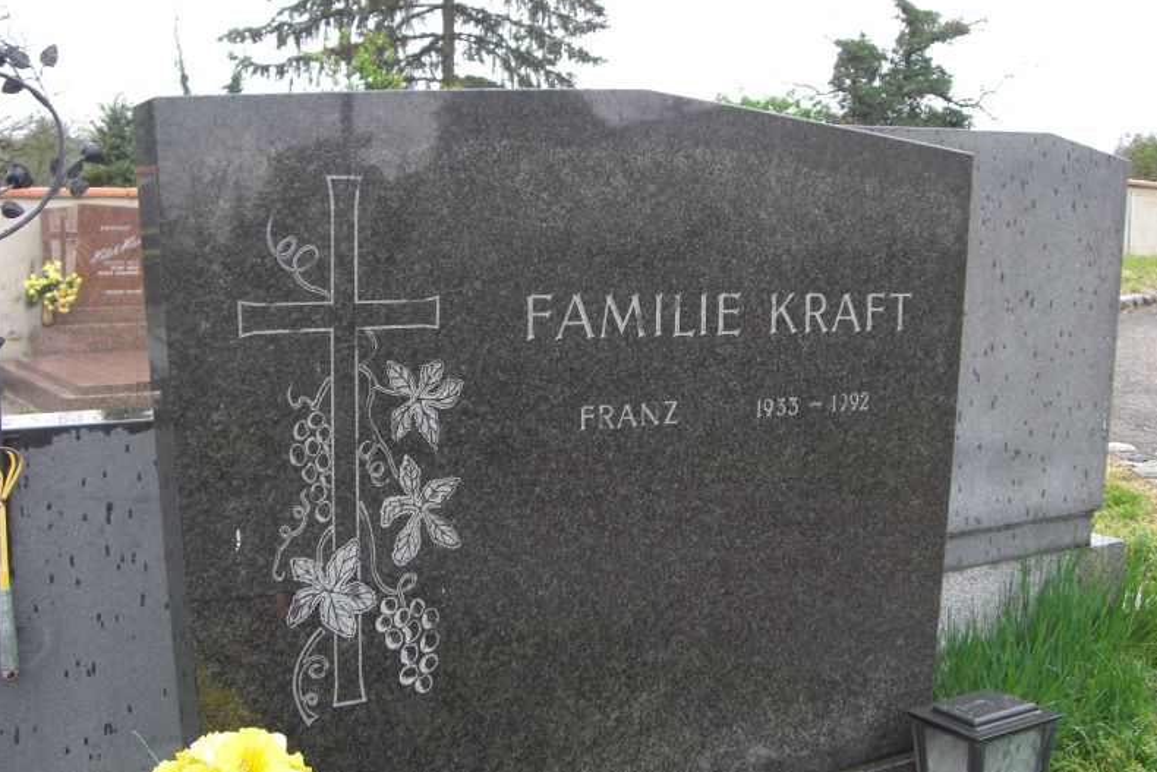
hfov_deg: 48.5
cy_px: 378
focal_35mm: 40
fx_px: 1286
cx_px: 581
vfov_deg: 33.4
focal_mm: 6.2
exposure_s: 1/100
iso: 64
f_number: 2.7
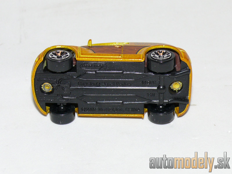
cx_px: 116
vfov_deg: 14.4
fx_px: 690
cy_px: 87
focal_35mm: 103
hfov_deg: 19.1
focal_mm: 13.5
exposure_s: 1/30
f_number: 4
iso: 100
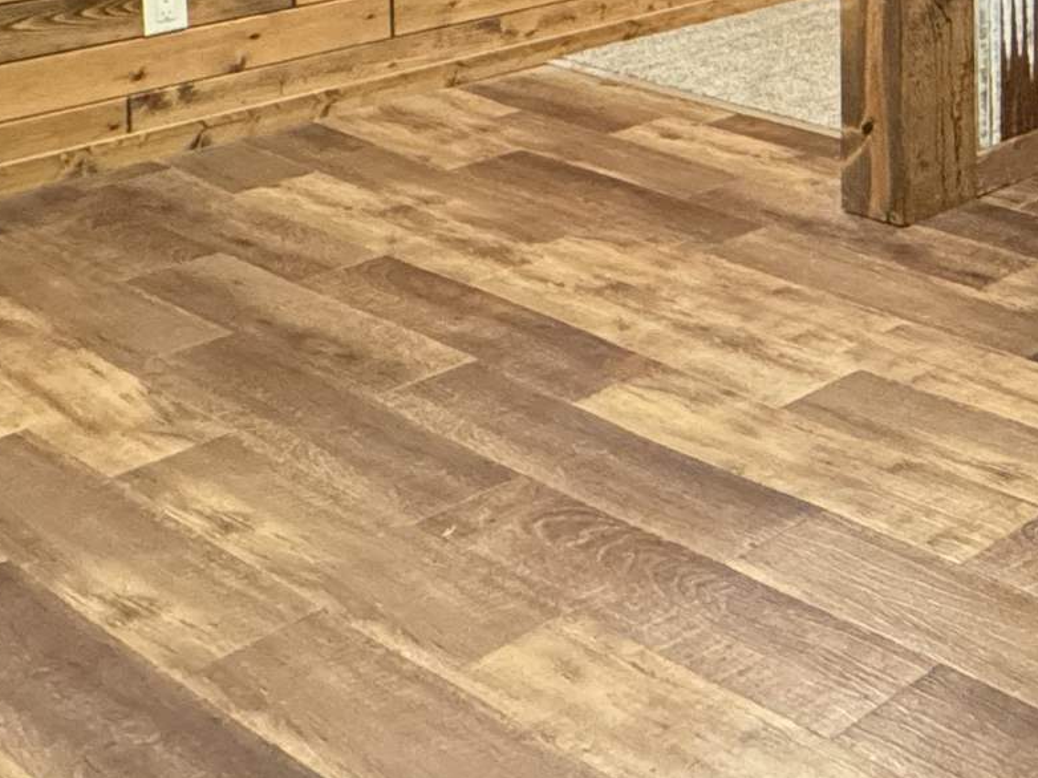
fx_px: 1649
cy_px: -353
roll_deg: -0.2
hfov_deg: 24.6
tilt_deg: -1.6
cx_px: 1658
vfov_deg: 22.4
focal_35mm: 55
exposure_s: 1/60
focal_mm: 2.22
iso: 1000
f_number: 2.2
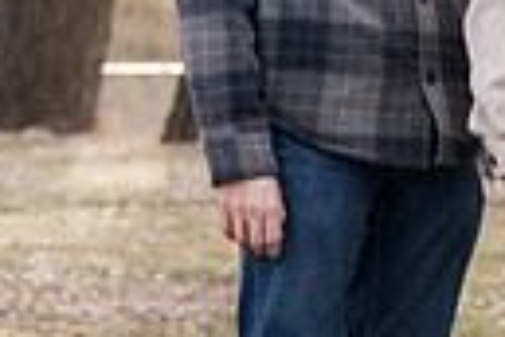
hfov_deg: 5.5
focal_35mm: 369
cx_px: 1014
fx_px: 5176
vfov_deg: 3.7
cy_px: -2
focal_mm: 82
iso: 250
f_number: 4
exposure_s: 1/250
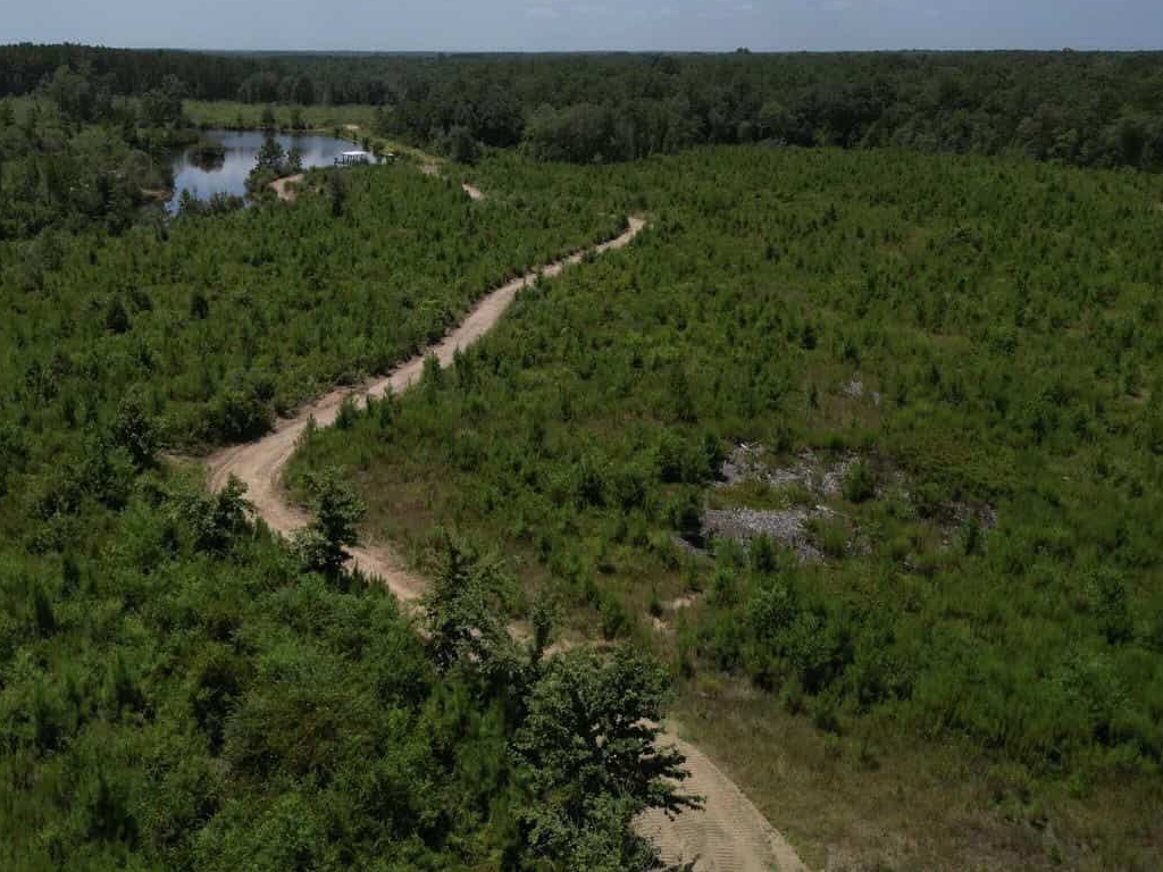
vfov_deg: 43.8
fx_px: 1075
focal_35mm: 32
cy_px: 319
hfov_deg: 55.8
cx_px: 400
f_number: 1.7
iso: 110
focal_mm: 6.7
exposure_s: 1/5000
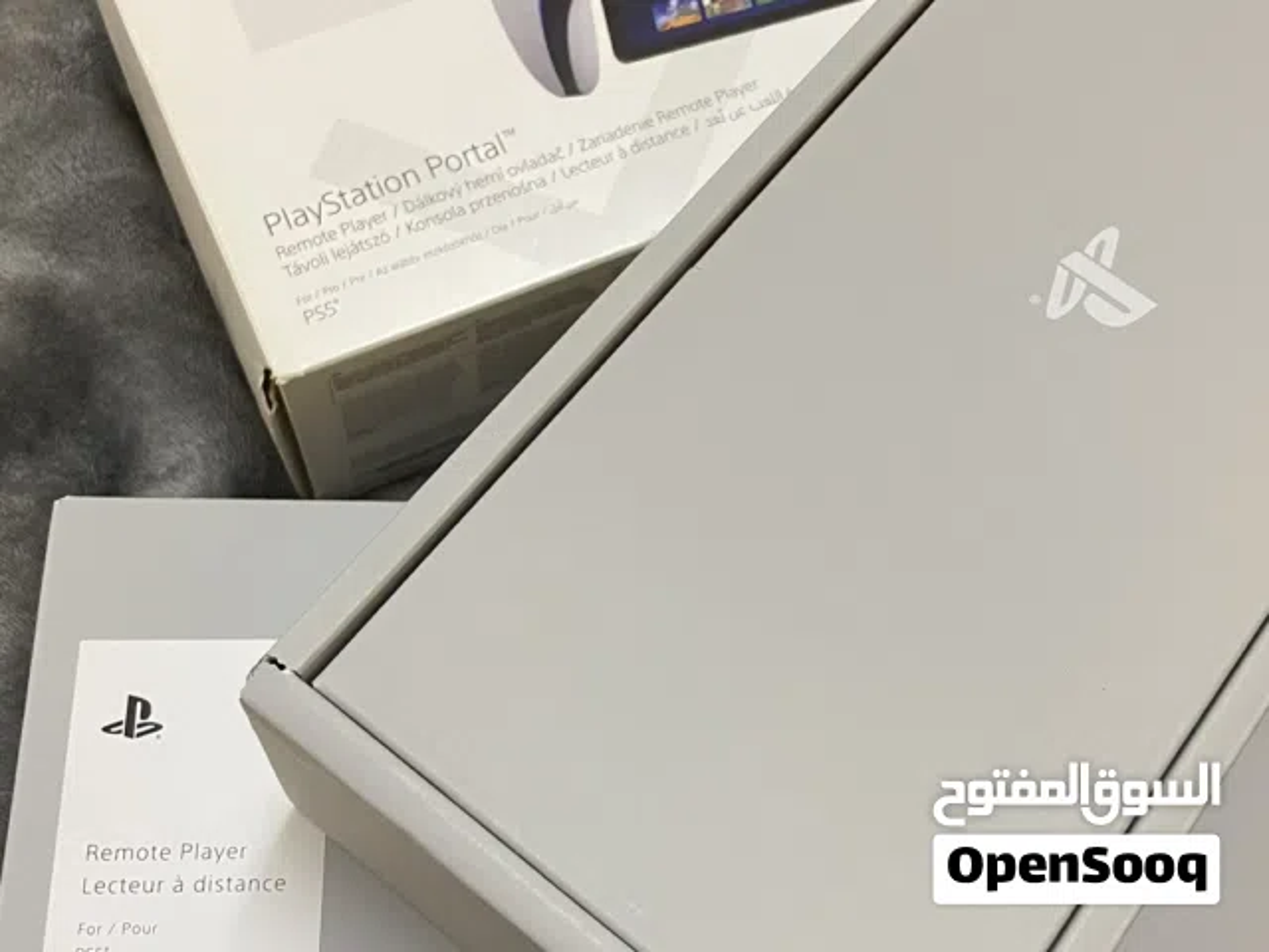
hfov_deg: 67.3
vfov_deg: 53.1
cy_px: 476
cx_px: 634
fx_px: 953
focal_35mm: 26
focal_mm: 4.2
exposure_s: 1/60
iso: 320
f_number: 1.6
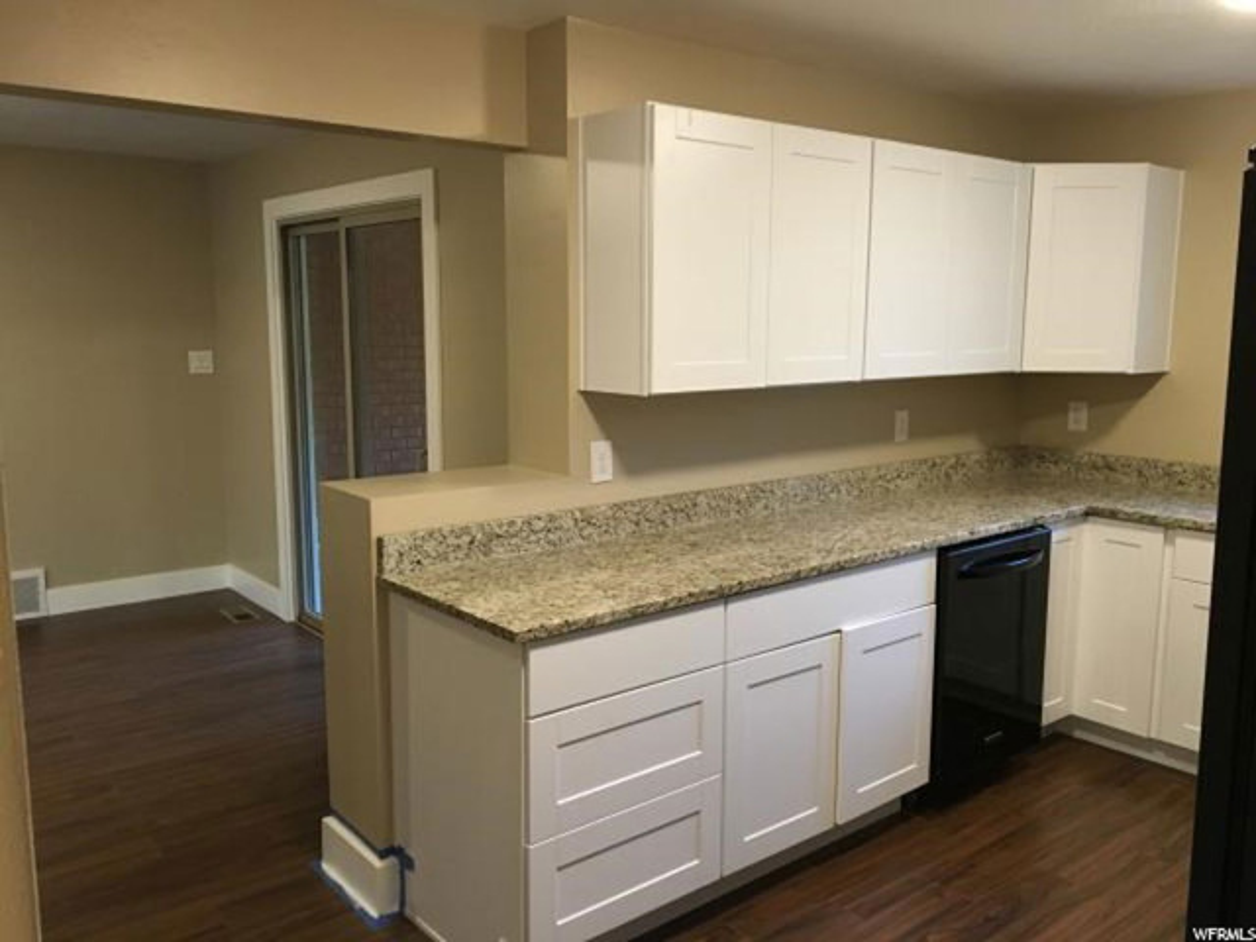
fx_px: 1052
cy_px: 471
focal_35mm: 29
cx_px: 628
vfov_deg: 48.2
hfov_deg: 61.7
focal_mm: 4.15
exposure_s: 1/30
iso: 125
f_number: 2.2
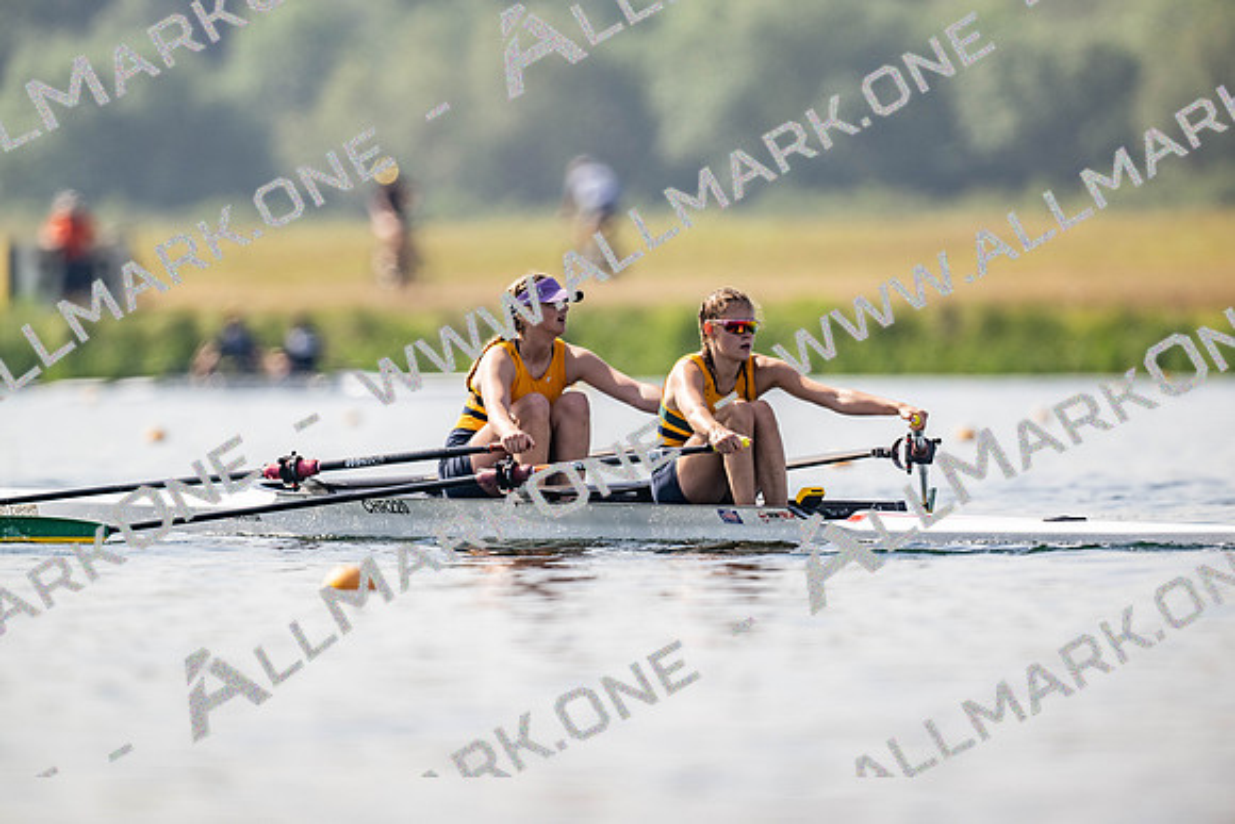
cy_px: 412
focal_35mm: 600
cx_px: 618
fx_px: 20587
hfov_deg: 3.4
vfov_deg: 2.3
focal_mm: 600
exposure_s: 1/2500
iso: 200
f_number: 5
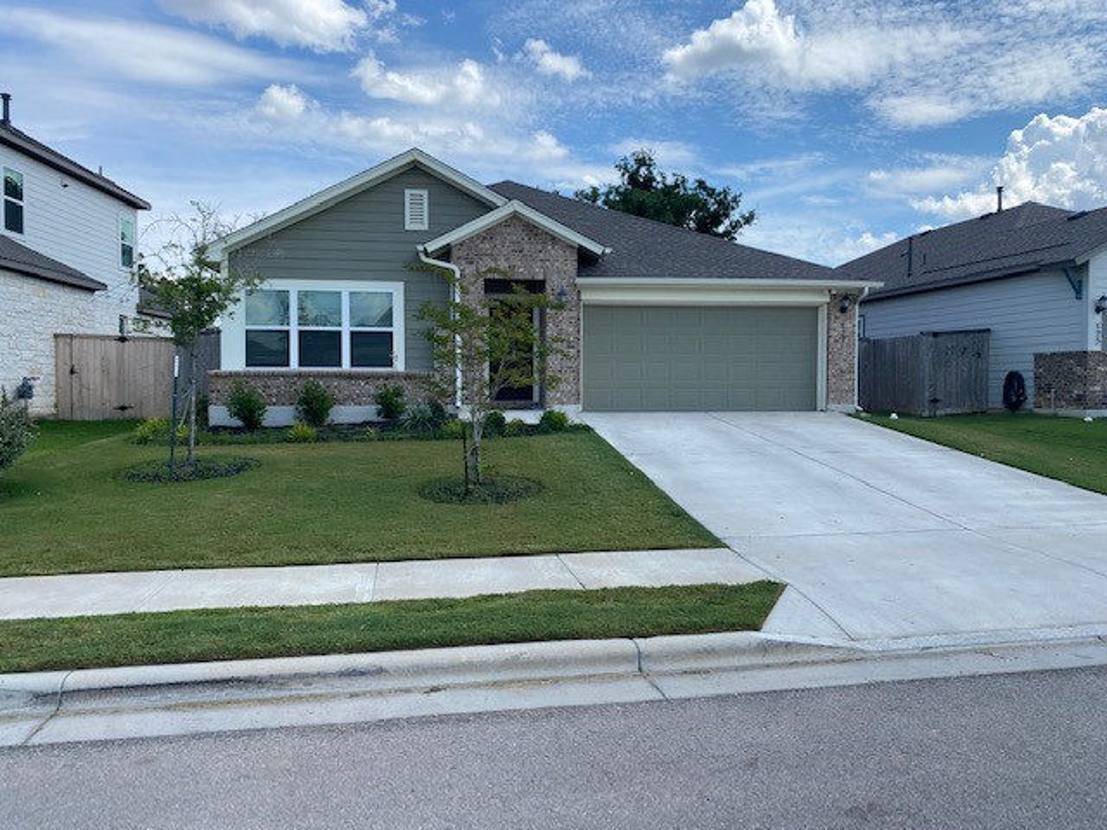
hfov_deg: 67.3
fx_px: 831
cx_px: 554
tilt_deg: -1.1
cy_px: 415
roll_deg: -0.6
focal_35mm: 26
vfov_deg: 53.1
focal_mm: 4.25
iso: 32
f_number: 1.8
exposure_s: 1/2513
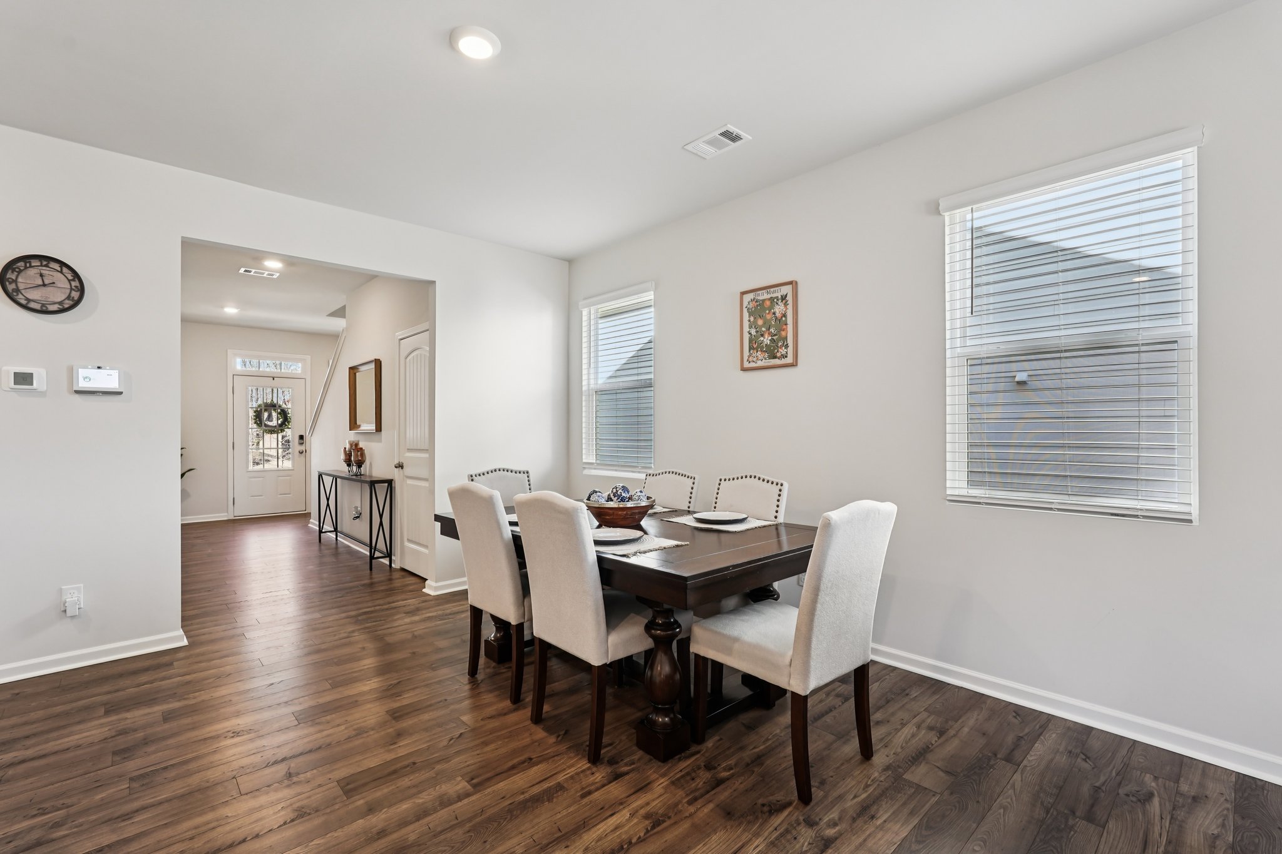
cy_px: 427
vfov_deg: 73.7
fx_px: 570
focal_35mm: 16
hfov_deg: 96.7
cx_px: 641
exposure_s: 1/30
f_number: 8
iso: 800
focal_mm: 16
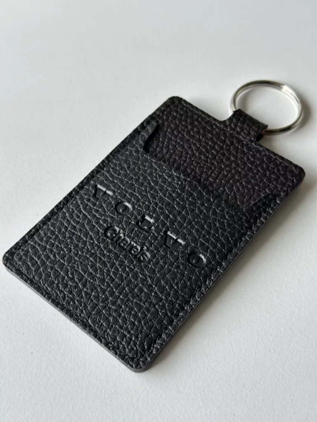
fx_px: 586
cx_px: 158
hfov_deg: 30.3
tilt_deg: -57.2
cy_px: 211
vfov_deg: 39.7
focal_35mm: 48
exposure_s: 1/444
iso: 80
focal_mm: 6.86
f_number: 1.78
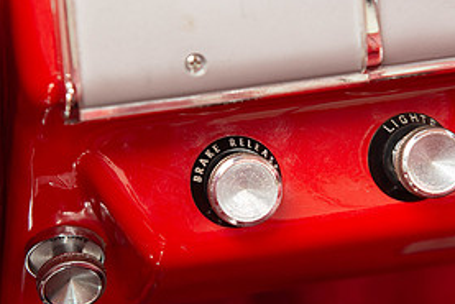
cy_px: 142
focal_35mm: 115
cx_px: 276
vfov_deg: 11.9
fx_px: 1454
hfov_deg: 17.8
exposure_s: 1/80
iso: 360
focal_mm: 55
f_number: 4.5
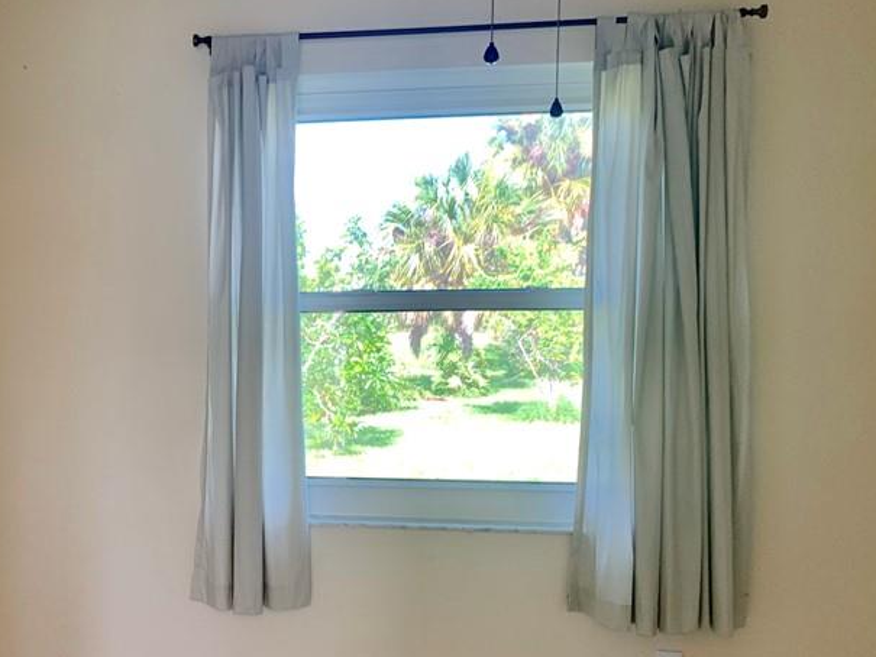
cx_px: 149
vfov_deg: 32.6
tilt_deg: -3.4
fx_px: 1114
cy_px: 431
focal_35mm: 44
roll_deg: -0.1
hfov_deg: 40.8
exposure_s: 1/120
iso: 64
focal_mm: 4.25
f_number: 1.8
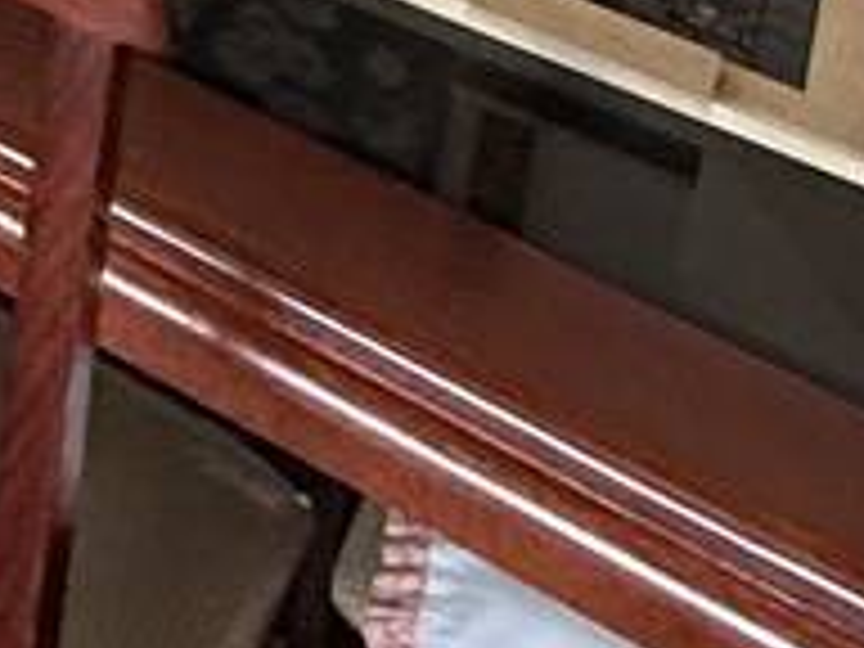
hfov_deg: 15.6
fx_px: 2621
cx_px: -774
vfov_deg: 10.5
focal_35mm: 105
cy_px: -1233
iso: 200
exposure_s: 1/120
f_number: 2.2
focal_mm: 2.22
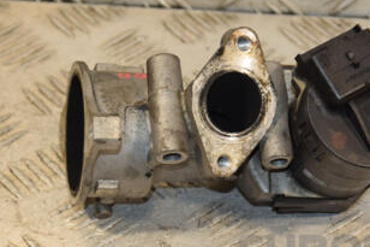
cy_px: 93
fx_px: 1500
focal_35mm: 146
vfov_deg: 9.4
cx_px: 216
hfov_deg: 14.1
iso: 800
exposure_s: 1/200
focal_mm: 50
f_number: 5.6
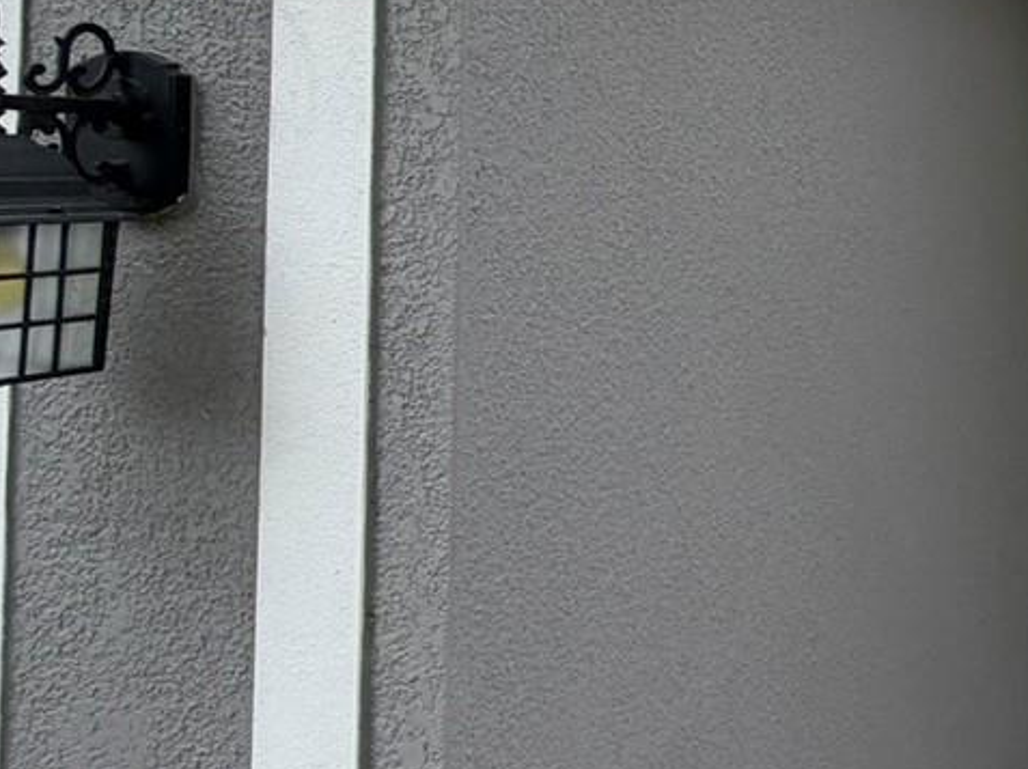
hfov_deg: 27.0
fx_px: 1395
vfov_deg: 30.2
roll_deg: +1.0
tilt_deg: +2.0
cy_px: 162
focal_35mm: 47
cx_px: 1578
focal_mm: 2.22
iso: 40
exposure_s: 1/235
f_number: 2.2
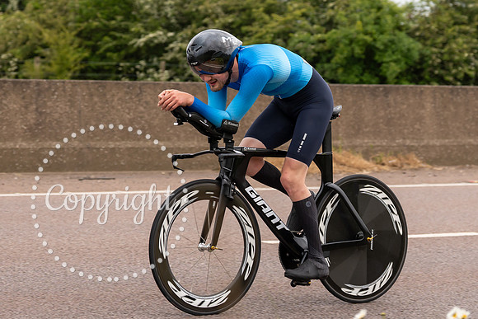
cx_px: 191
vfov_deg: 9.9
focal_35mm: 138
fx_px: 1837
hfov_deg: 14.8
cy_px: 92
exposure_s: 1/1000
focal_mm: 70
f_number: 3.5
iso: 250
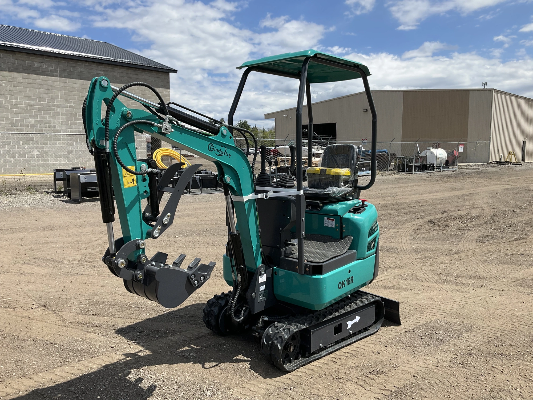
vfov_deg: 48.2
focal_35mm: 29
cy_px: 200
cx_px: 266
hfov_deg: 61.7
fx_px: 447
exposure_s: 1/2227
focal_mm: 3
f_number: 1.8
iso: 25
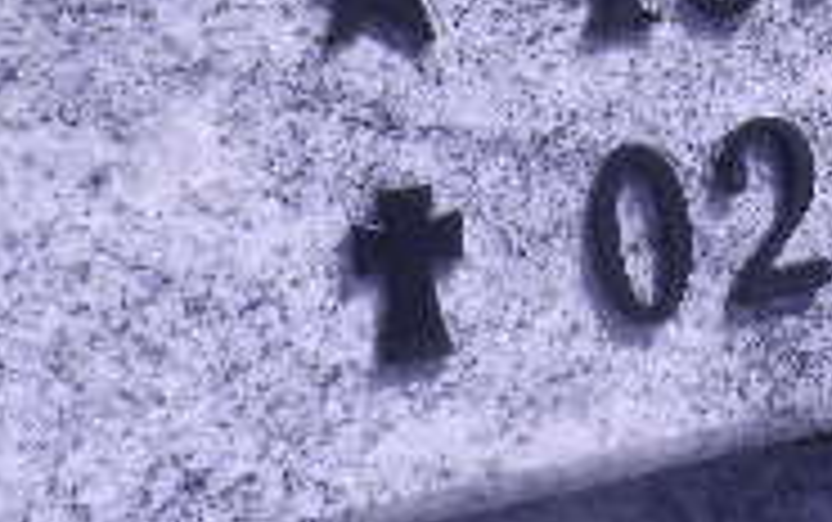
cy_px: -230
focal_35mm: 88
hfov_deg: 22.7
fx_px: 1997
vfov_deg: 14.1
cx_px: 810
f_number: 8.3
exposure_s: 1/250
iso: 64
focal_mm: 4.3
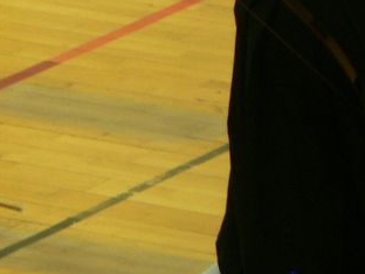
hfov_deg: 2.5
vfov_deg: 1.9
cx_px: -268
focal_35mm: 788
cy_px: 193
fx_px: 8309
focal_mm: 34.2
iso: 100
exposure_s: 1/30
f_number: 3.3
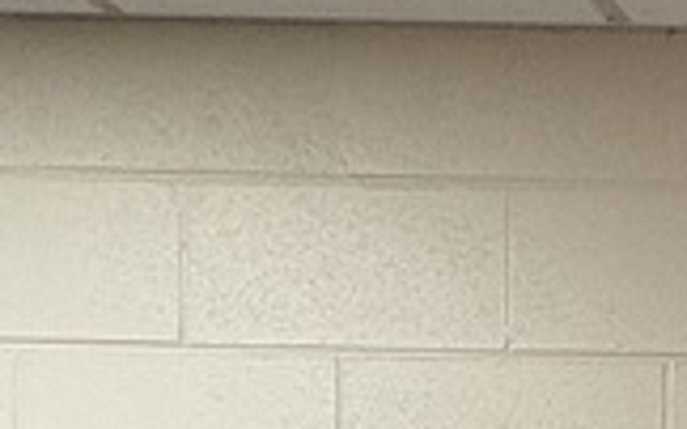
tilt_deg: -4.6
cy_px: 892
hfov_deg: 18.5
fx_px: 1759
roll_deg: -2.4
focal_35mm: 94
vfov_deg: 12.1
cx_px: 1145
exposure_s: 1/120
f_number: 2.2
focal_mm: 2.22
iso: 125
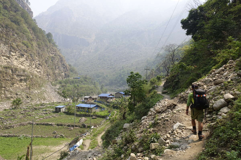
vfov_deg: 53.1
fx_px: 161
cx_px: 120
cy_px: 80
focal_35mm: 24
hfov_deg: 73.7
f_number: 5.6
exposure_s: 1/250
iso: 125
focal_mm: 8.8
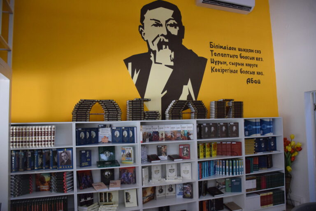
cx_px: 158
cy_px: 106
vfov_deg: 47.9
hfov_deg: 67.4
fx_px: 237
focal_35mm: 27
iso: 3200
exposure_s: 1/500
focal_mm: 18
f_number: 3.5
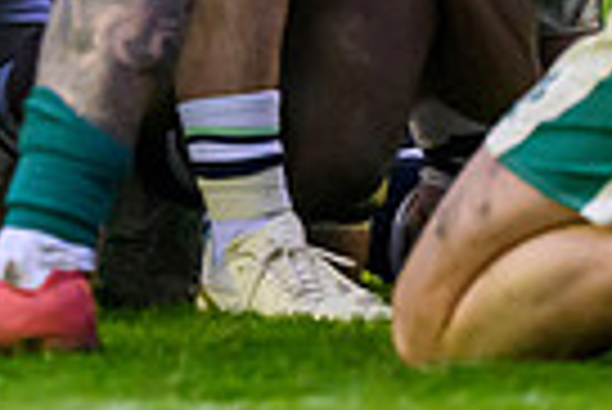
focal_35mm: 2350
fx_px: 39992
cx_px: -715
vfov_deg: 0.6
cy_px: -452
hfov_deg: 0.9
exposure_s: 1/2500
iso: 6400
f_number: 2.8
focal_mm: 400
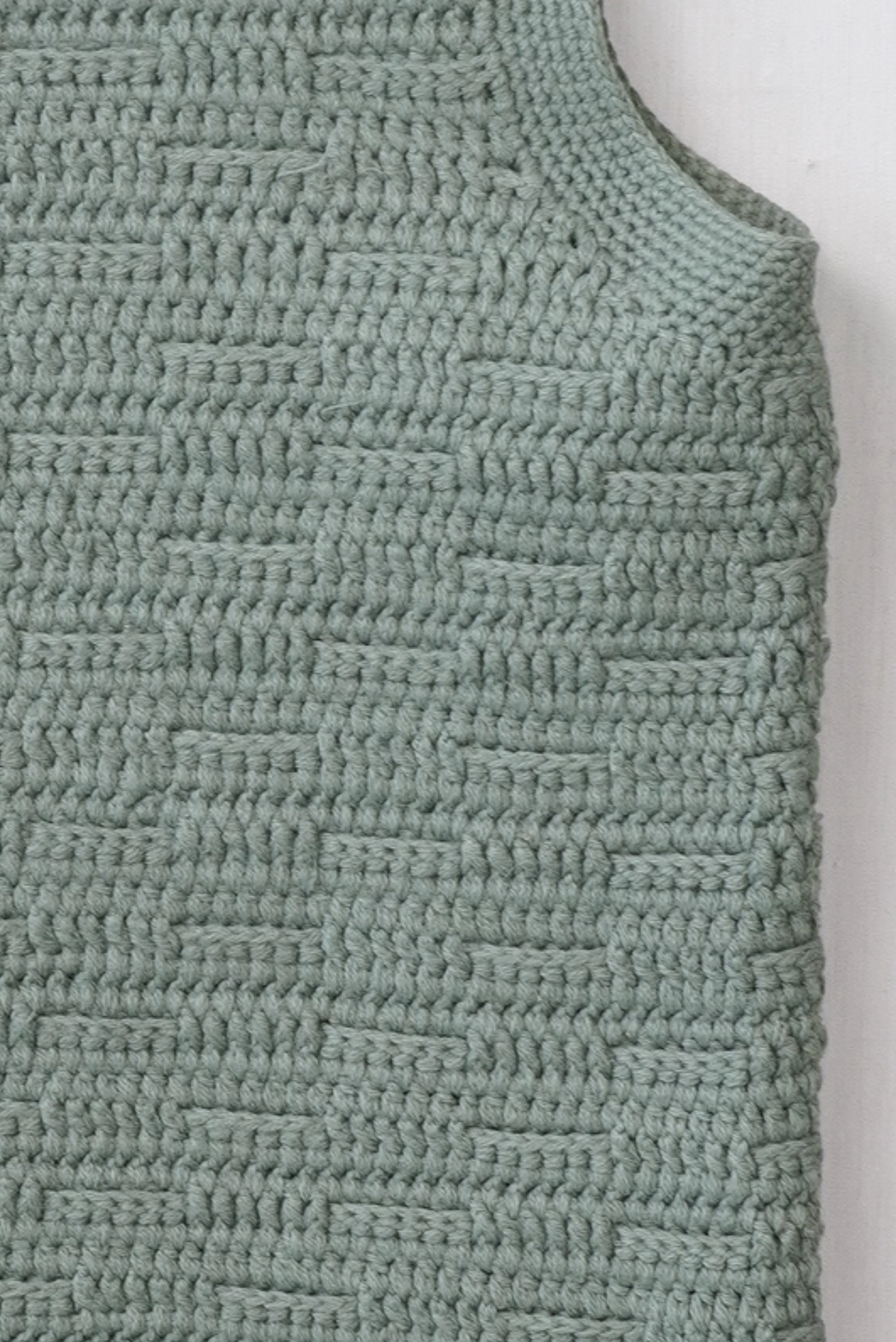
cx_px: -370
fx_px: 6490
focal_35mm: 174
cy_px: 663
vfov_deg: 11.8
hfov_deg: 7.8
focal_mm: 32
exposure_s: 1/40
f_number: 6.3
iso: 320
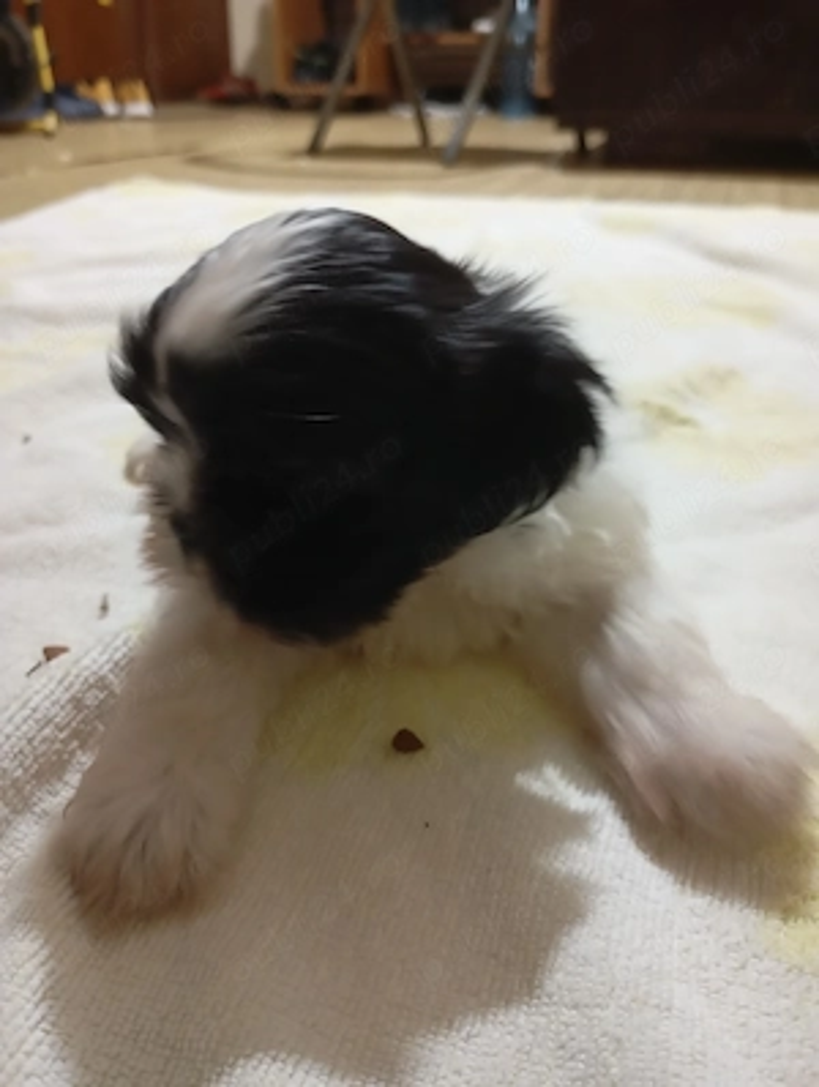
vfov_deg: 63.4
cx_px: 410
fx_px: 880
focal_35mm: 28
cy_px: 544
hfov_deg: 49.9
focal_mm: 4.27
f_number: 1.8
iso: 2944
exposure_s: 1/20
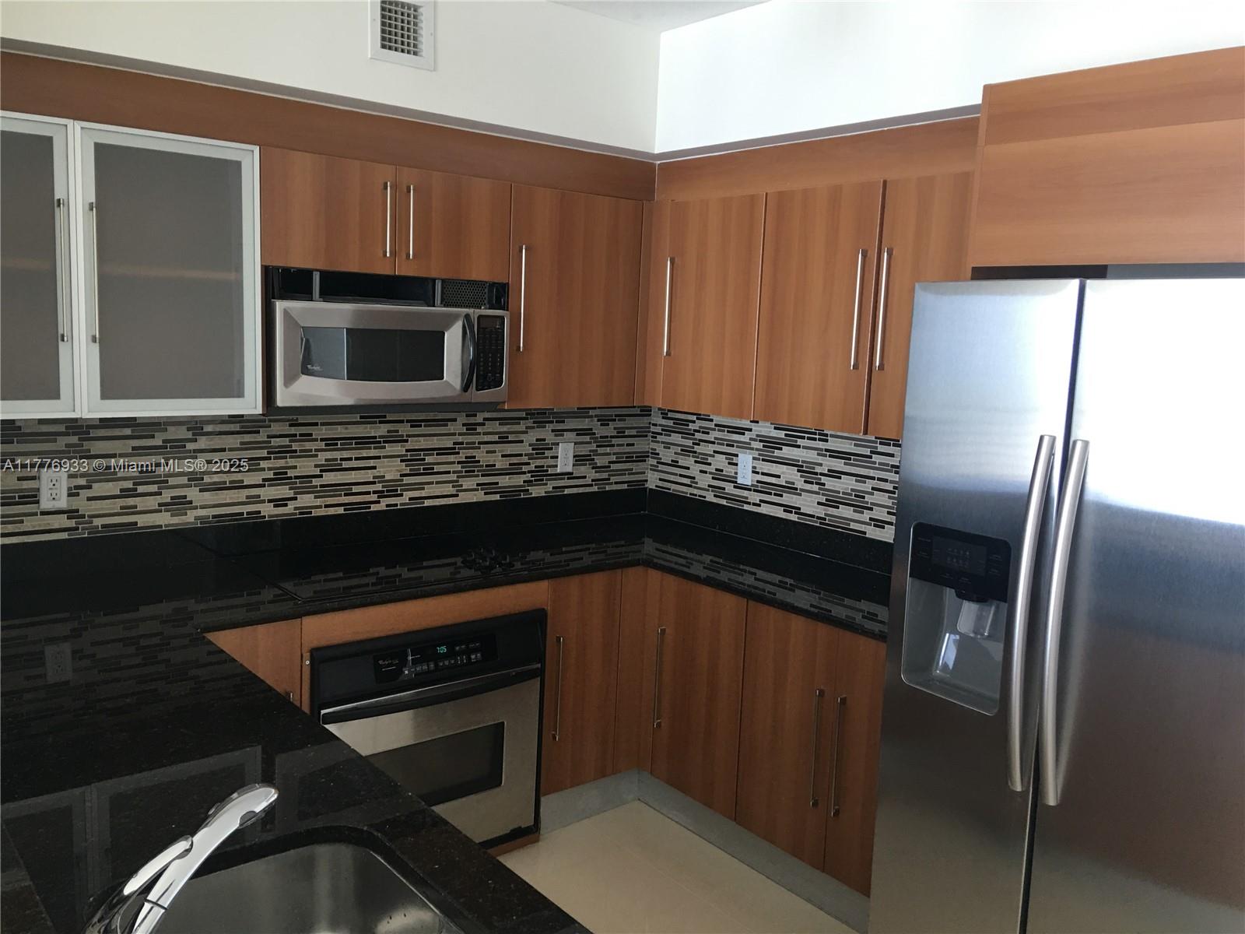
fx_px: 1043
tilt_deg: -5.8
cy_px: 467
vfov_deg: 48.2
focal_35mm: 29
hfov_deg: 61.7
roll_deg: -2.2
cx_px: 622
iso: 40
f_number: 2.2
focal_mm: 4.15
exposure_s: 1/15
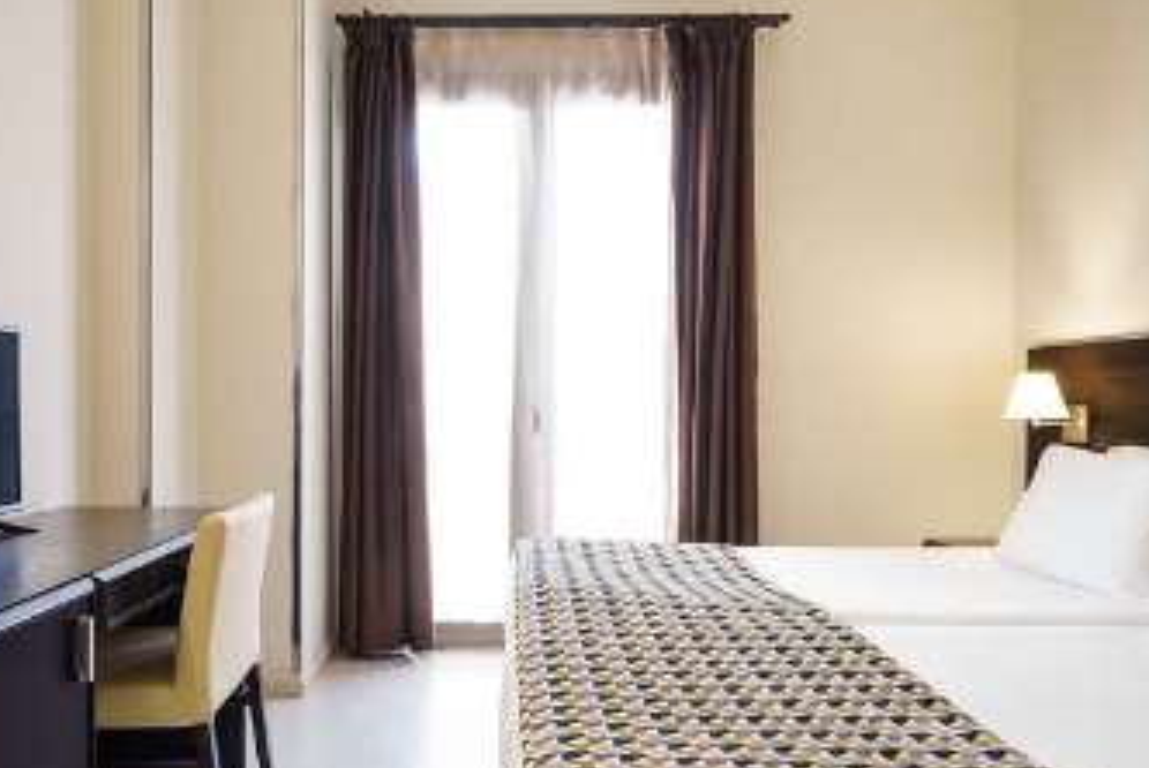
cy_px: 405
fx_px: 831
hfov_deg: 69.1
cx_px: 502
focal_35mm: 26
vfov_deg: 49.6
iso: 100
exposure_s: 4
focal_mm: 18
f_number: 8
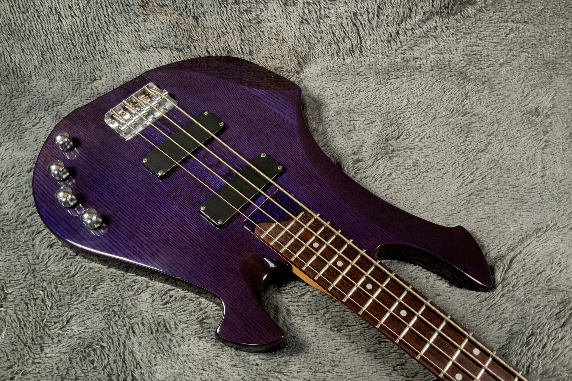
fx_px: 493
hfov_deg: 60.3
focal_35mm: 31
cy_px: 216
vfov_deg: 42.2
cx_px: 290
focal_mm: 3
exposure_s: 1/104
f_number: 1.8
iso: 64
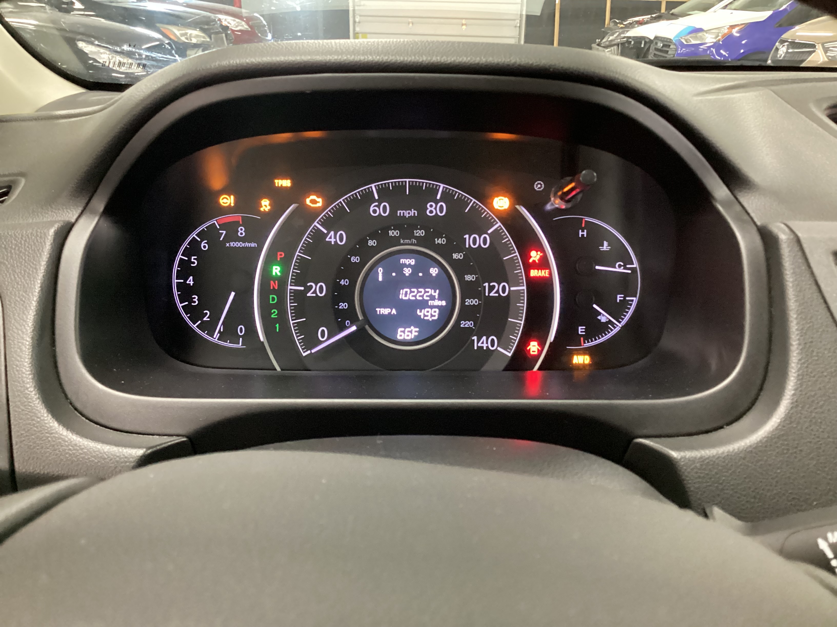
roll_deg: -1.8
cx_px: 418
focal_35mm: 31
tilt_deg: -24.1
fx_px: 750
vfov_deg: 45.4
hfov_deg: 58.4
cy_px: 314
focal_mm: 3.3
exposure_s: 1/25
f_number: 2.4
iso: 800
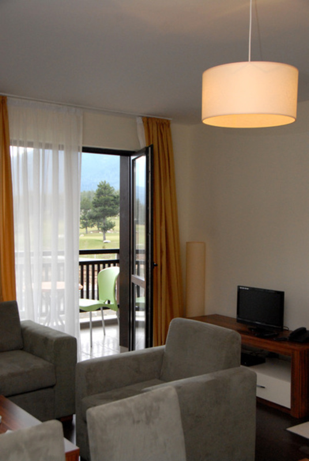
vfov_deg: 46.3
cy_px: 230
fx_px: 539
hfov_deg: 32.0
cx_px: 154
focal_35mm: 42
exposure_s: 1/400
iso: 1000
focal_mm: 28
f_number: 5
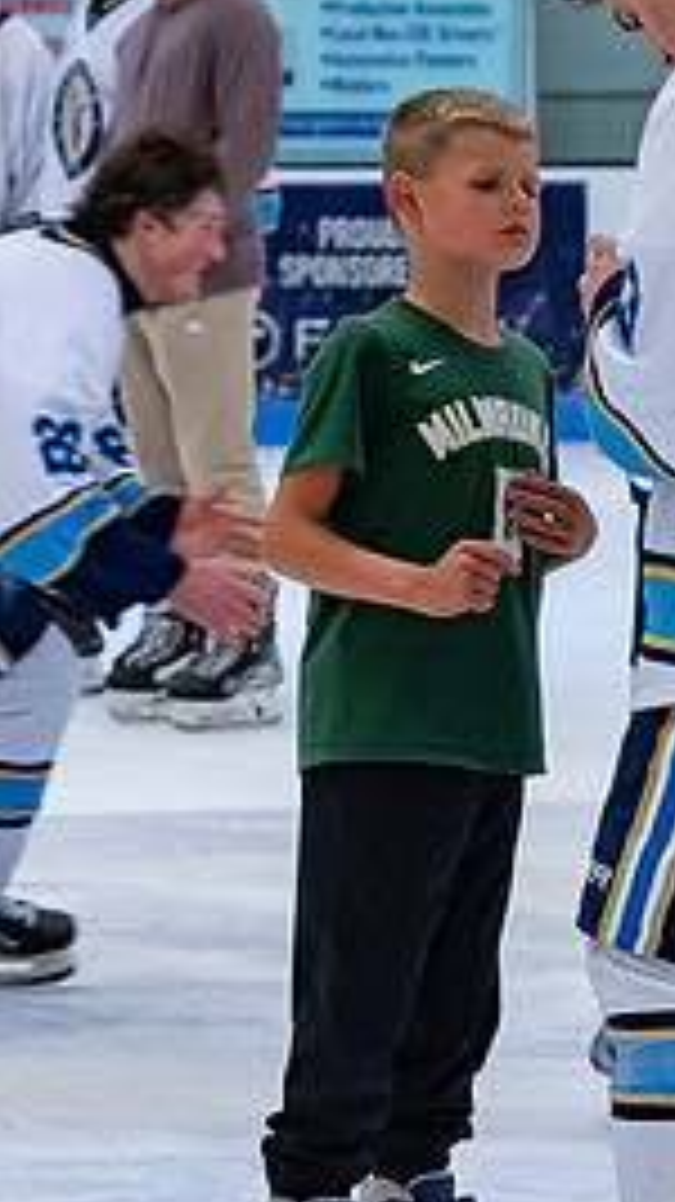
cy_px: 462
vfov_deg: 7.3
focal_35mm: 295
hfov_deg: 4.1
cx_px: 668
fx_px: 9396
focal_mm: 70
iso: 400
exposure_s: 1/400
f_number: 4
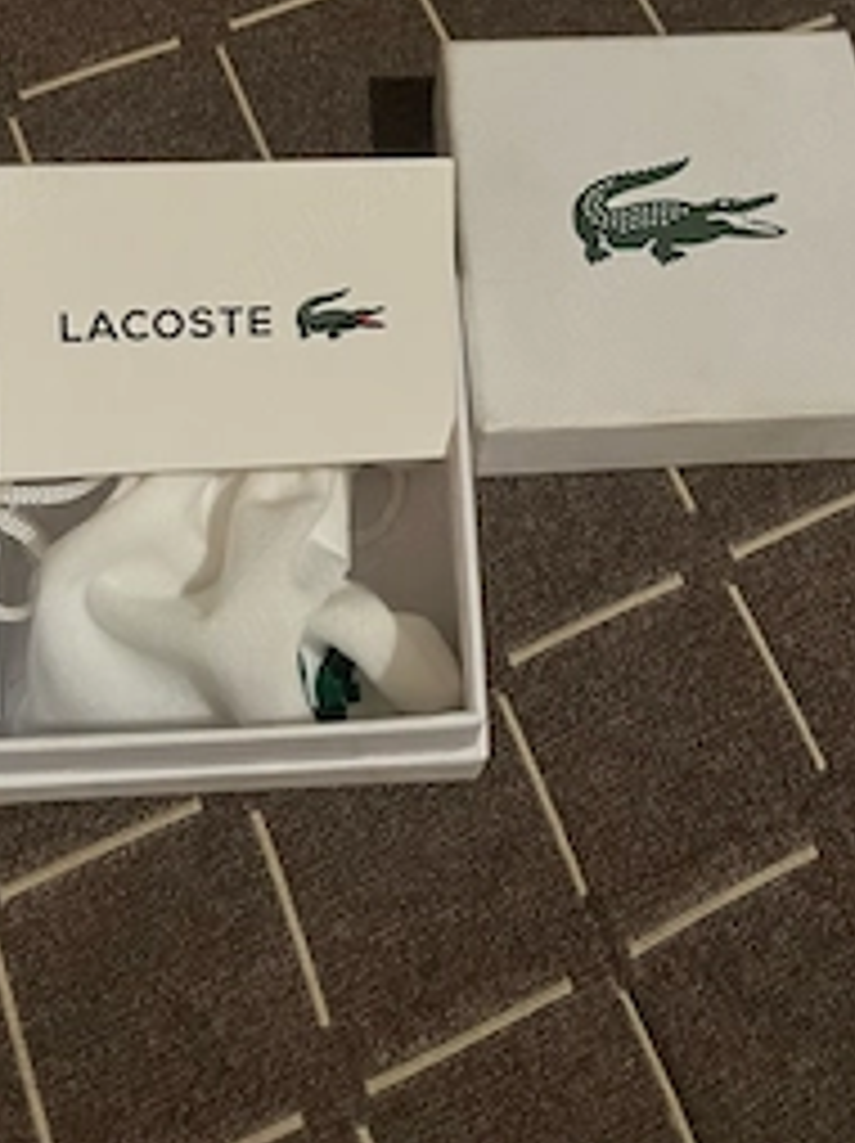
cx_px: 432
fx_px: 1353
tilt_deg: -59.8
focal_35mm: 41
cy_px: 270
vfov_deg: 44.1
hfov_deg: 35.1
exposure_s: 1/33
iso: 640
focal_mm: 5.1
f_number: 1.6
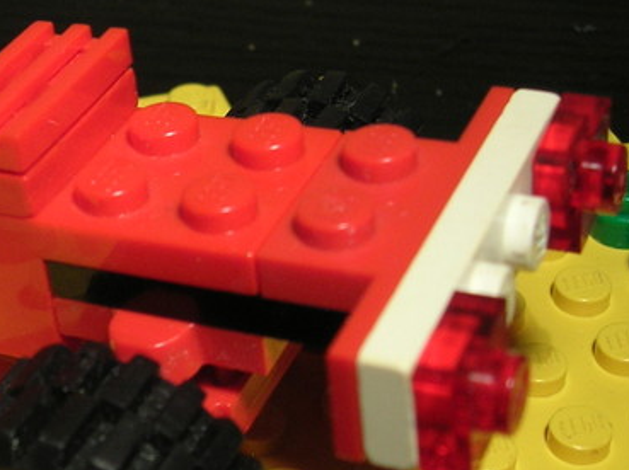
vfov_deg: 17.7
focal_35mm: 83
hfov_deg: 22.7
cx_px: 14
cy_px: 244
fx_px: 1507
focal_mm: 5.7
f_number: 2.9
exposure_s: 1/54.1
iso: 50
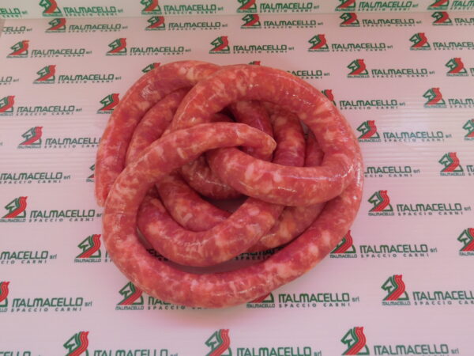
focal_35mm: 30
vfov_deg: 46.8
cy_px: 178
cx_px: 237
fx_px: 411
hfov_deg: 60.0
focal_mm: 5.3
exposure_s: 1/50
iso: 125
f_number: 3.2
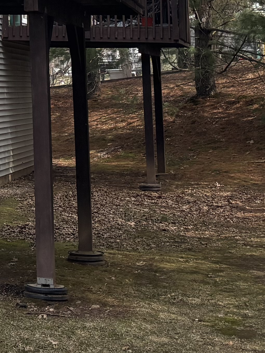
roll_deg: -0.7
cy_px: -154
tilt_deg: +12.3
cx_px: -197
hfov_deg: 12.5
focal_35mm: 109
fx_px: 1112
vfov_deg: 16.6
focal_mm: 5.96
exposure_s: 1/1949
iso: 50
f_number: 1.6
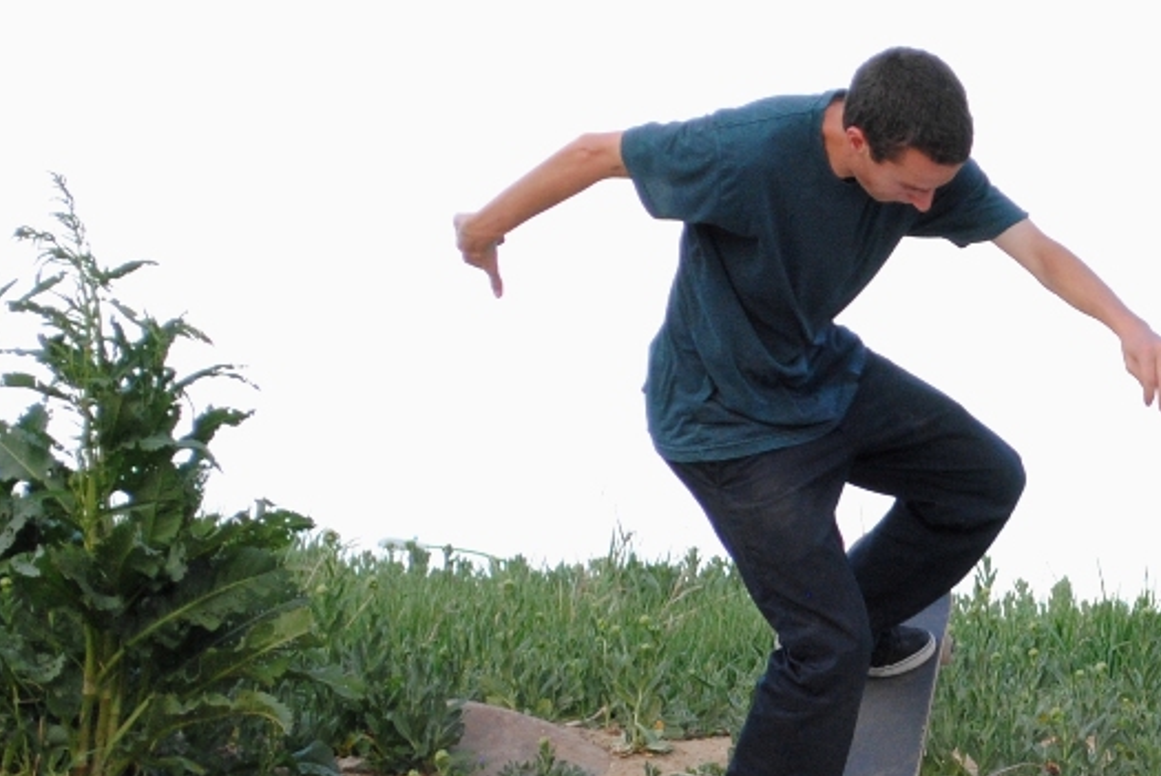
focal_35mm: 183
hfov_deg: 11.2
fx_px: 5910
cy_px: 827
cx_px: 1047
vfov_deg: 7.5
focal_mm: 55
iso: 400
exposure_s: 1/250
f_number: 5.6
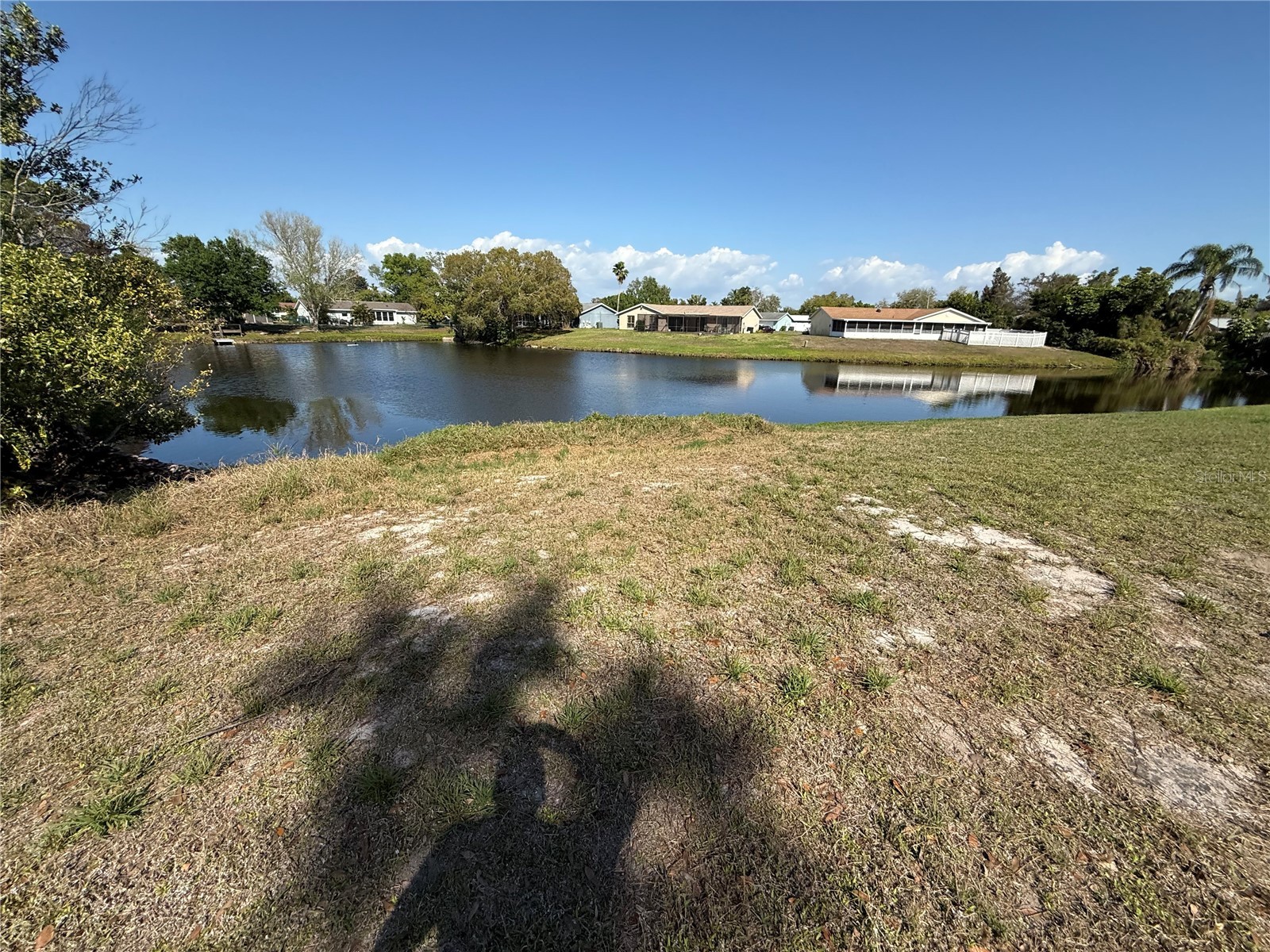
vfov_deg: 85.7
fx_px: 514
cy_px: 476
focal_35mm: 14
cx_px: 635
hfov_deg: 102.1
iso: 50
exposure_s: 1/2165
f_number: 2.2
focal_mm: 2.22
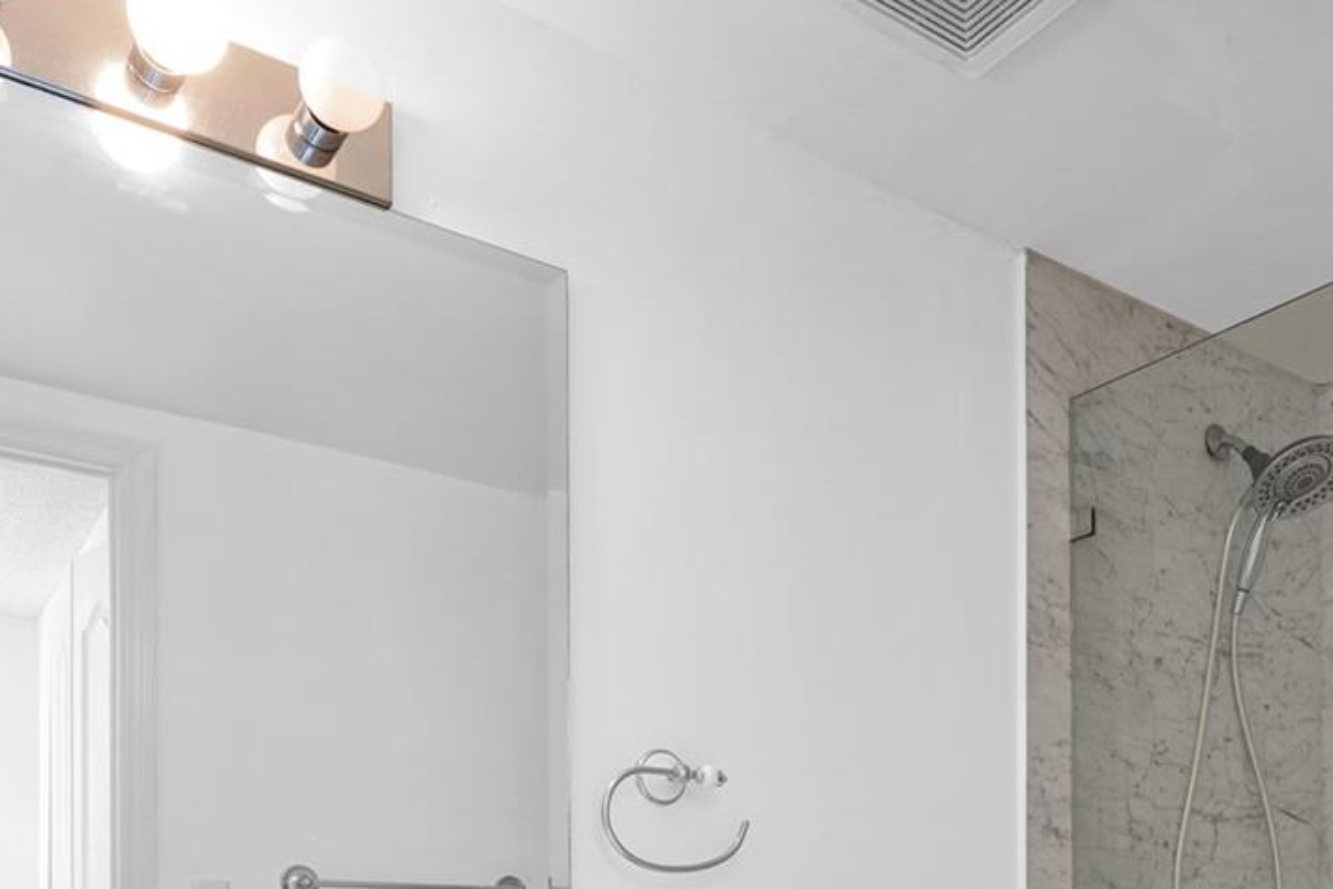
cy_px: 985
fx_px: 1333
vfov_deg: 32.3
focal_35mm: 36
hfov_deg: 52.2
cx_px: 877
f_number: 8
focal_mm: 16
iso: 200
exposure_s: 1/1.6
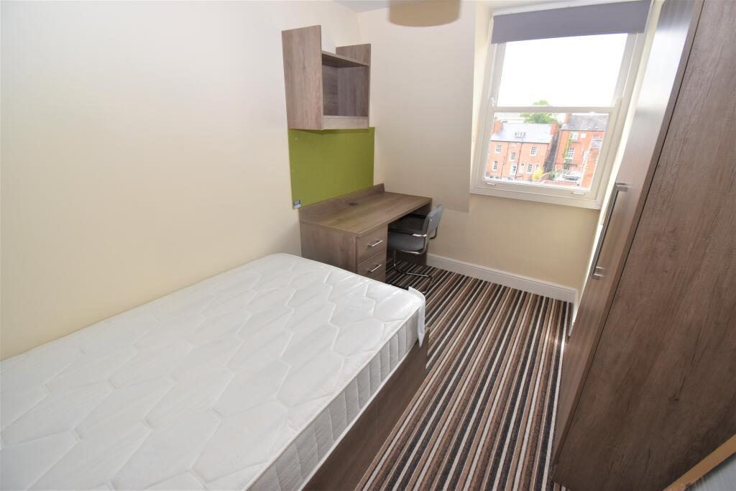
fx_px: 307
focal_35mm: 15
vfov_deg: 77.3
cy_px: 246
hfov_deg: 100.4
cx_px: 368
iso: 320
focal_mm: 10
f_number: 5.6
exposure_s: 1/125
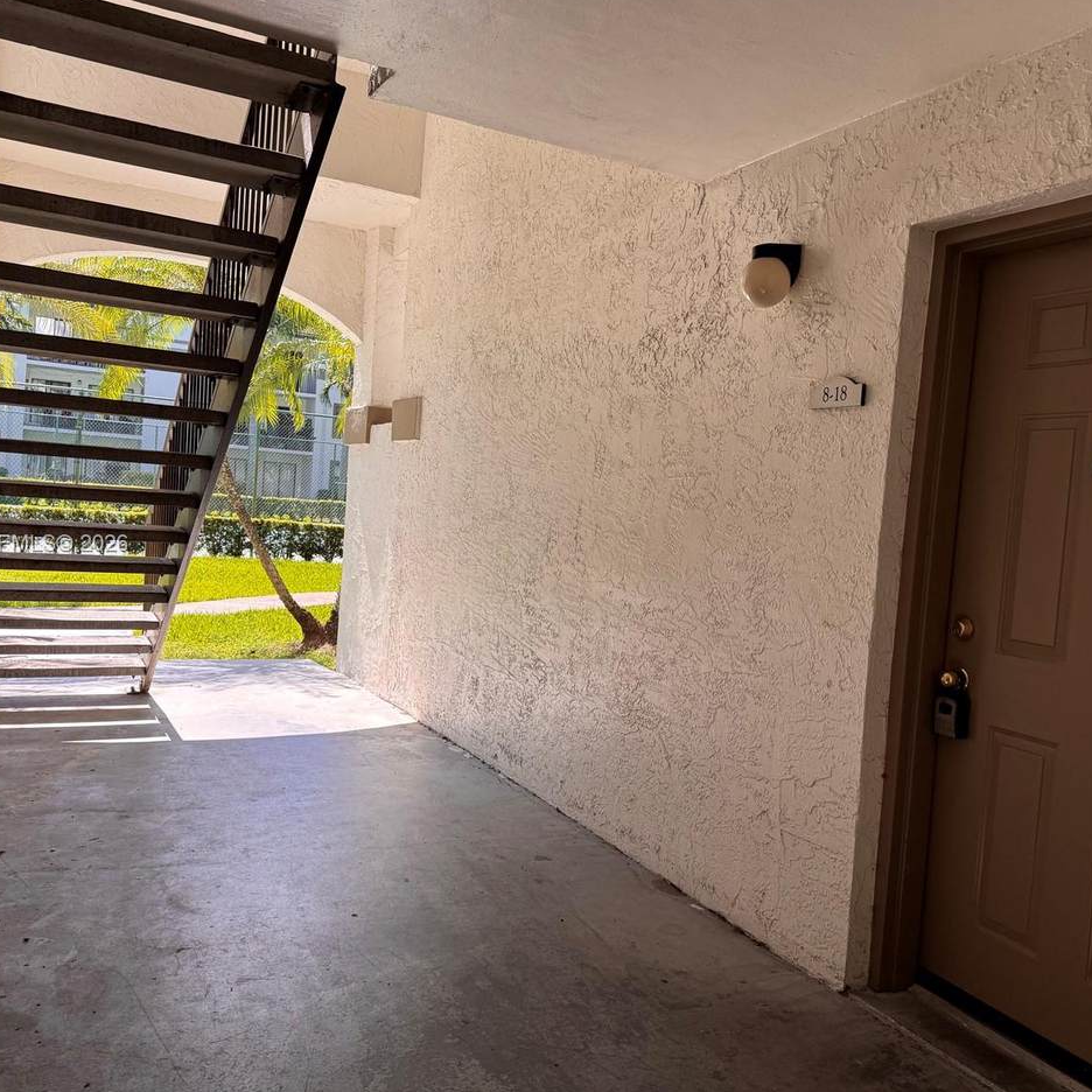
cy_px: 545
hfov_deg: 55.6
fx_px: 1035
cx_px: 584
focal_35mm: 29
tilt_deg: -3.1
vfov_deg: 55.6
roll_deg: -4.6
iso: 80
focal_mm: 6.76
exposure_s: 1/739
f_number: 1.78
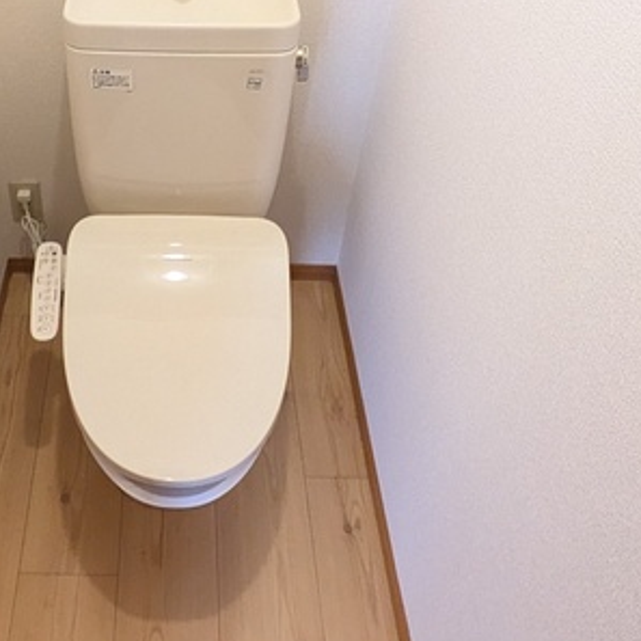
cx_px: 171
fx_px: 838
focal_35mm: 40
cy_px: 164
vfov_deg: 40.7
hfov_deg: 40.8
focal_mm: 1.83
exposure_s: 1/60
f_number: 2.2
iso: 442
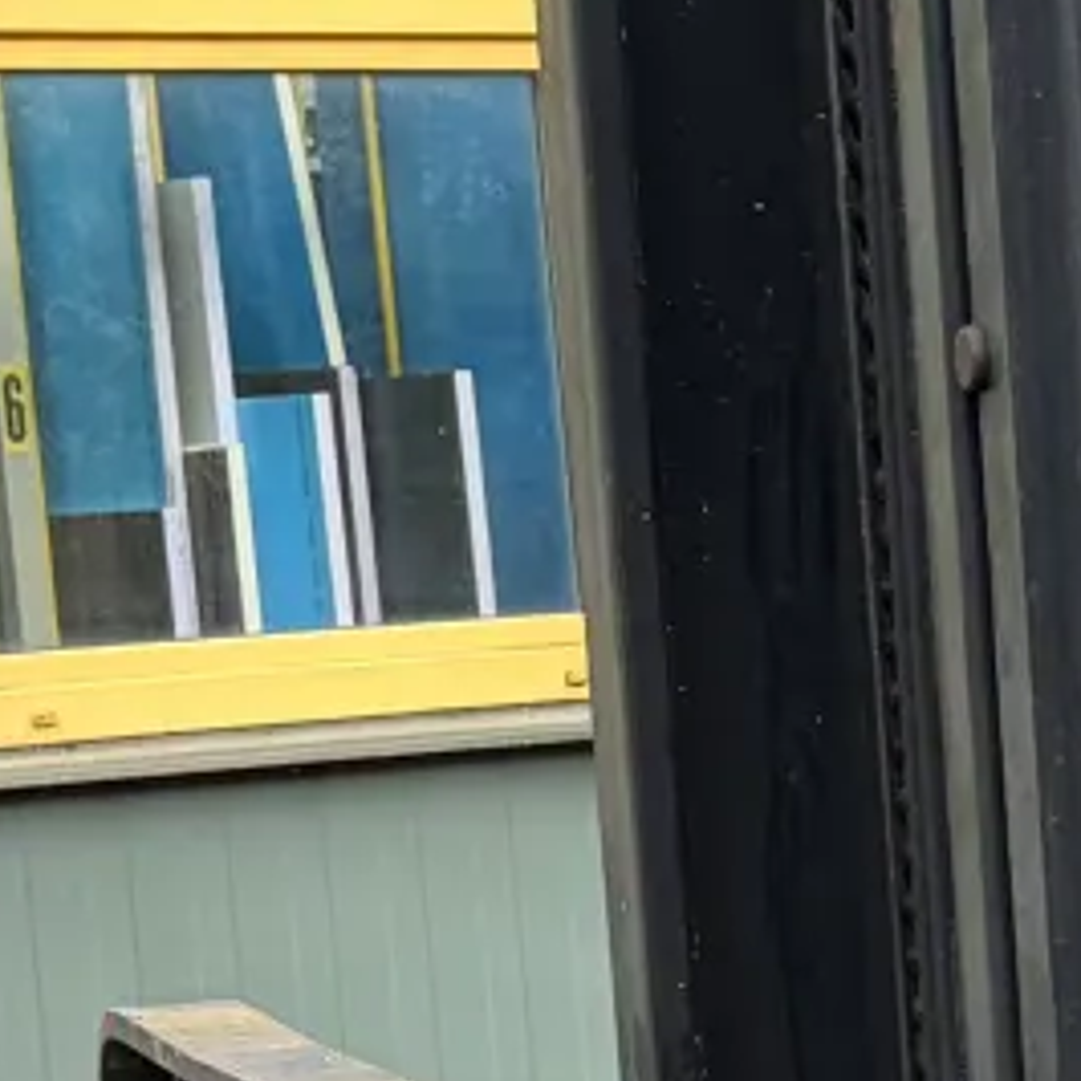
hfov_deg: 9.9
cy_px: 1321
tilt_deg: -8.6
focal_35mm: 166
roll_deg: +3.5
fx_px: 5865
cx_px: 1979
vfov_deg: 10.4
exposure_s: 1/265
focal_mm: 5.96
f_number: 1.6
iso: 40
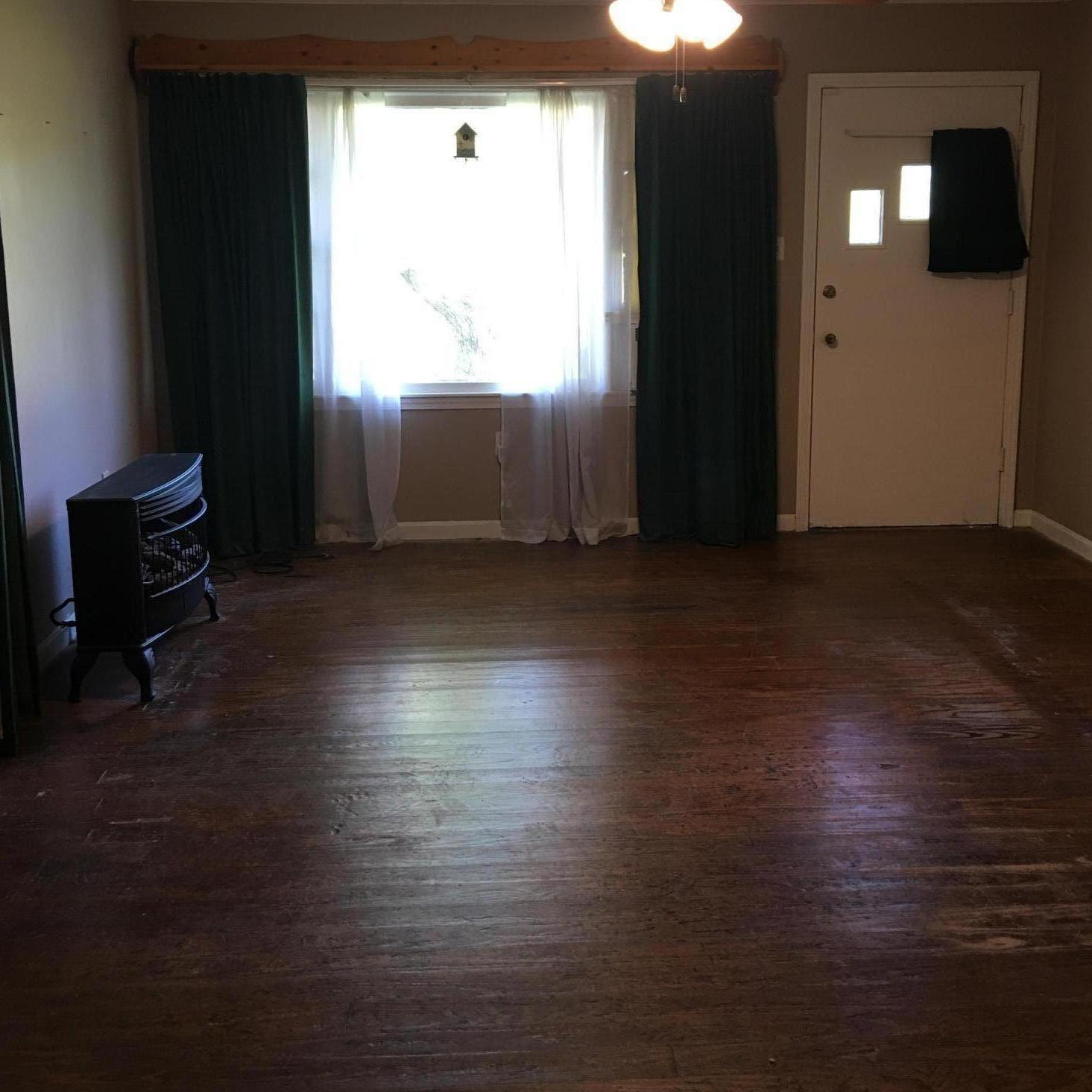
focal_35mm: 35
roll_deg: -0.5
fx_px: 1249
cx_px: 553
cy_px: 436
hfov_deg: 47.2
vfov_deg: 46.9
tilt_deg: -9.0
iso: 40
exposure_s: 1/15
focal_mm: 4.15
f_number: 2.2
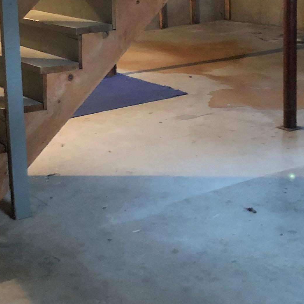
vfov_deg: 23.7
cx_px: 97
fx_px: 705
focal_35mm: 71
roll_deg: +2.6
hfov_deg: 24.2
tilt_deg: -6.4
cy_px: 32
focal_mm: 3.99
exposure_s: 1/4
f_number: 1.8
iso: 125
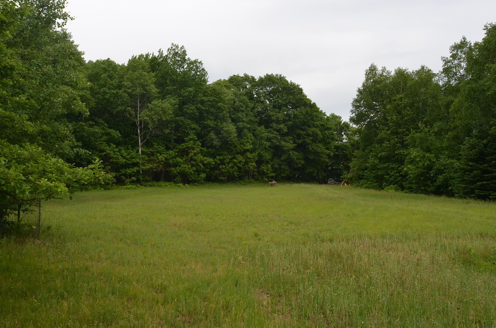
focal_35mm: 30
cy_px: 164
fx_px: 412
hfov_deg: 62.0
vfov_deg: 43.4
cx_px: 248
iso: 200
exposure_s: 1/250
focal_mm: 20
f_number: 8
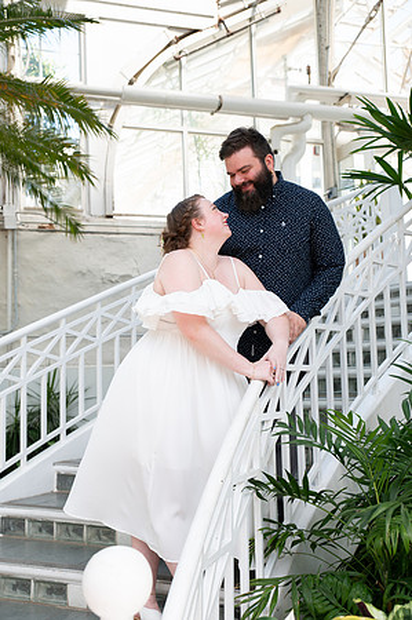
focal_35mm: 42
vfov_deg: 46.4
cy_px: 310
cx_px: 206
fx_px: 723
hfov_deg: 31.8
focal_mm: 42
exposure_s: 1/125
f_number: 3.5
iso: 200
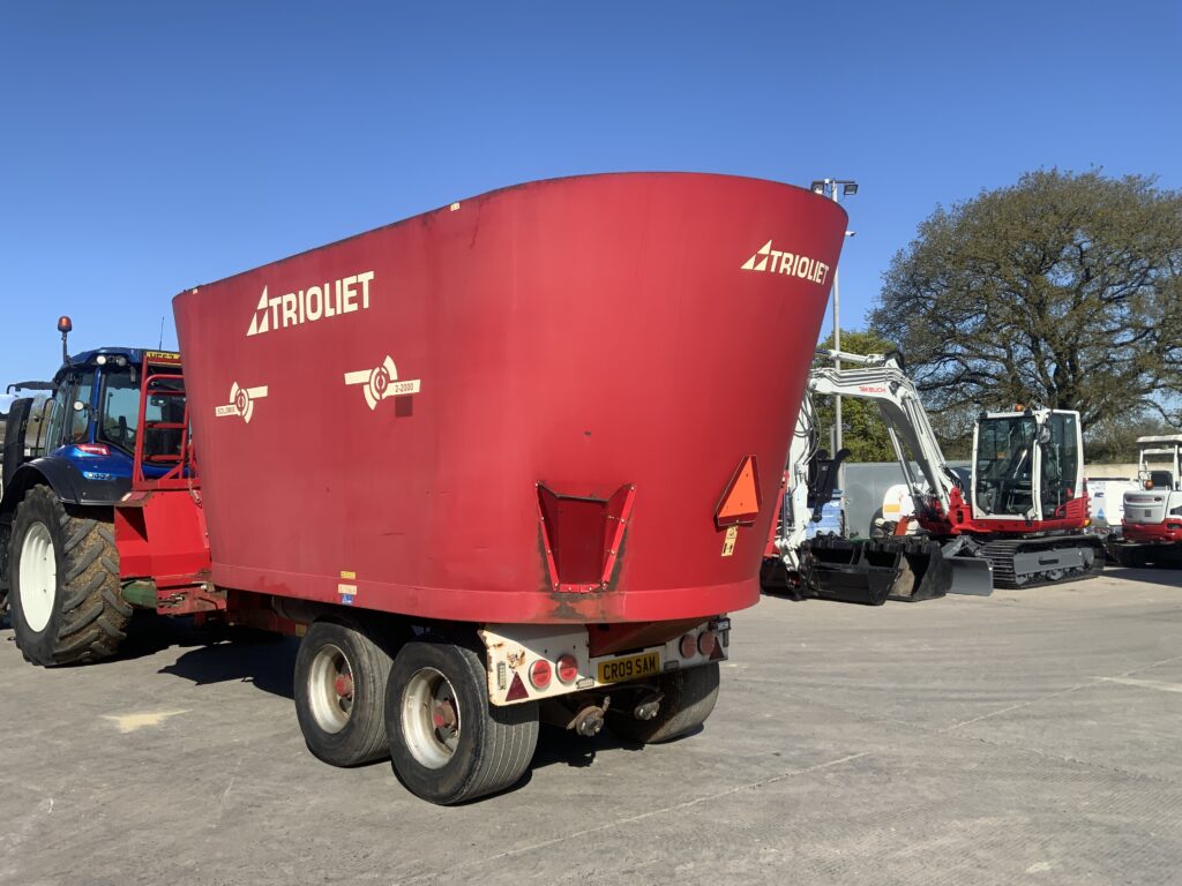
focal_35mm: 29
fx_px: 990
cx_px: 591
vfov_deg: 48.2
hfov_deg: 61.7
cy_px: 443
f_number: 1.8
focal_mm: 3
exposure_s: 1/1730
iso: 16
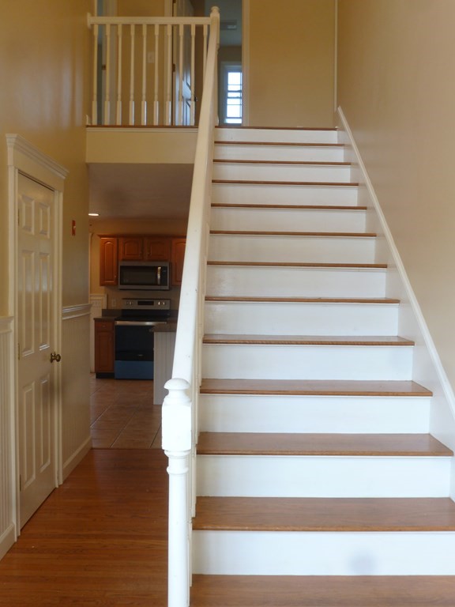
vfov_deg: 60.0
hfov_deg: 46.8
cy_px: 304
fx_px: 526
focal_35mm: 30
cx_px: 228
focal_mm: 5.4
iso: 100
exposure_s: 1/25
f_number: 3.5
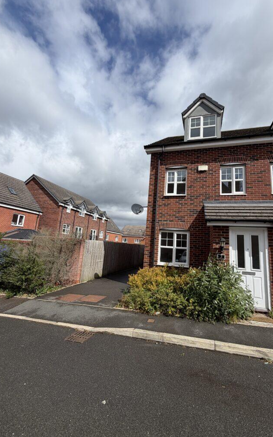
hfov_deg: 74.5
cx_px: 153
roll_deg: -3.1
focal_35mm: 15
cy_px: 217
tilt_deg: +10.1
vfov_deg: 101.5
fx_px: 179
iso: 20
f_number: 2.2
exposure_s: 1/1189
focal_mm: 2.22
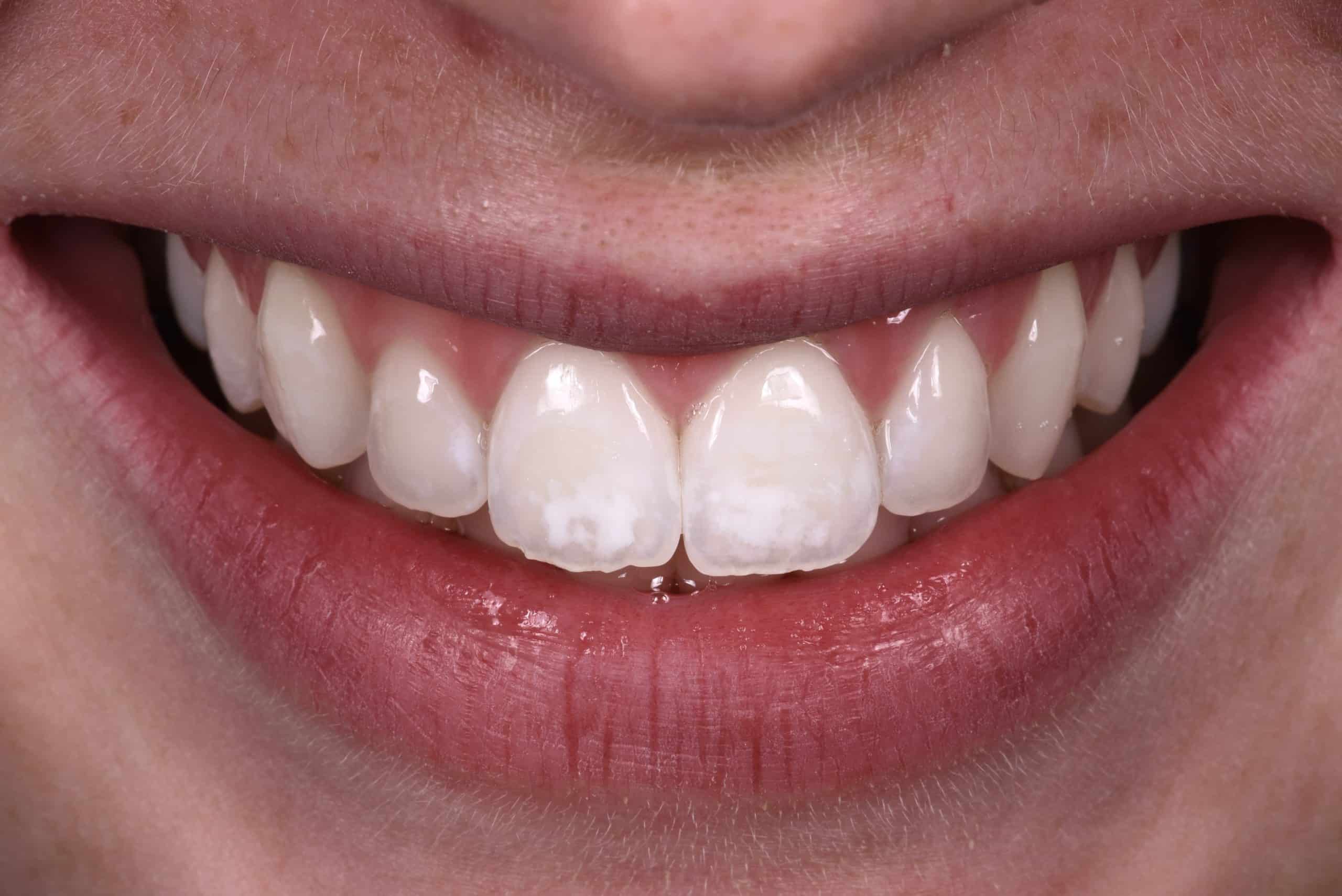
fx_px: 3916
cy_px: 448
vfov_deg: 13.1
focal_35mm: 105
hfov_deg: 19.4
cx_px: 671
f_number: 25
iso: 100
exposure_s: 1/60
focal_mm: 105
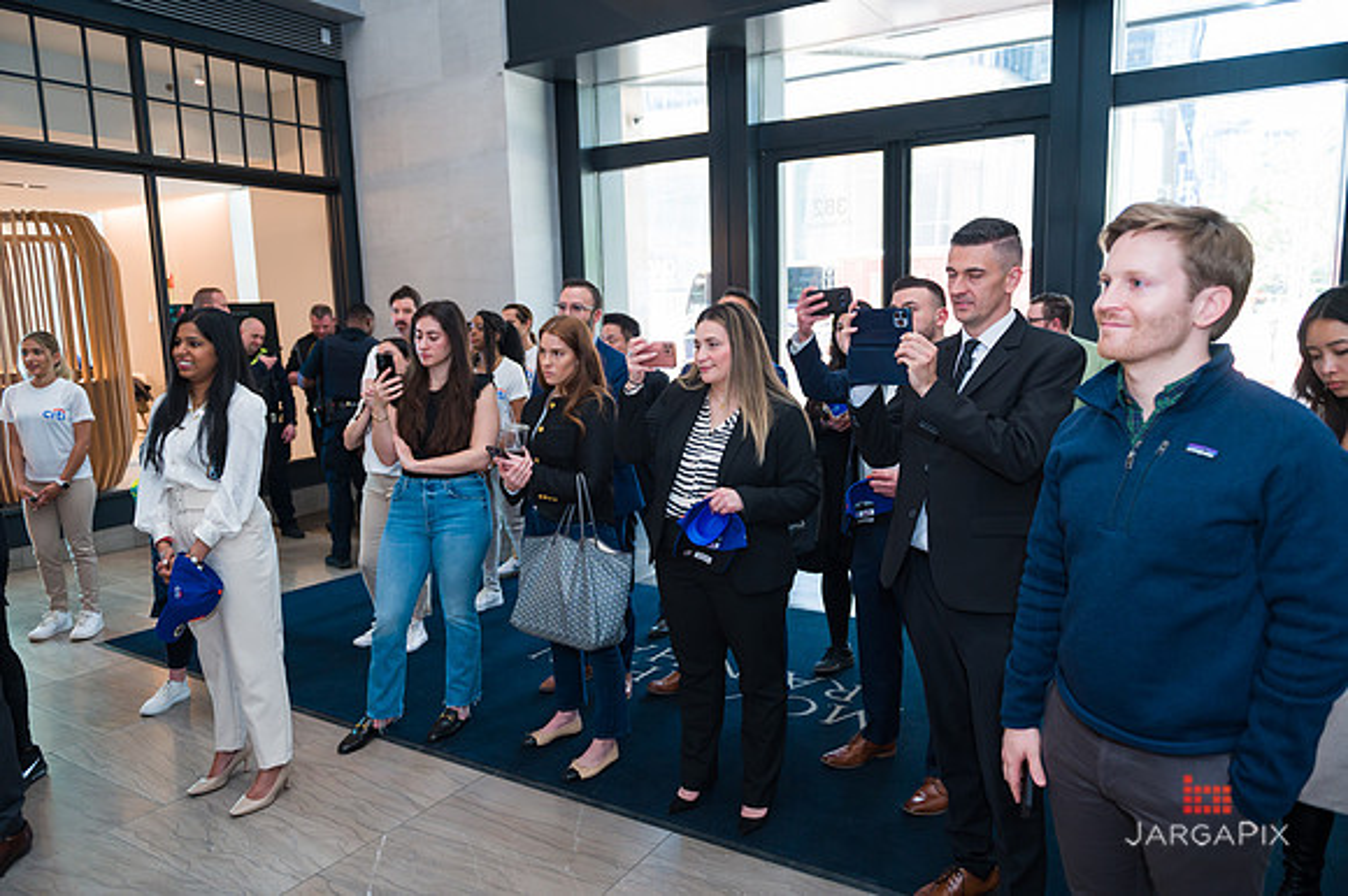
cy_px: 448
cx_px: 674
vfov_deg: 53.1
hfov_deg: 73.8
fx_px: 898
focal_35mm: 24
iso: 800
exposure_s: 1/200
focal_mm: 24
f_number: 4
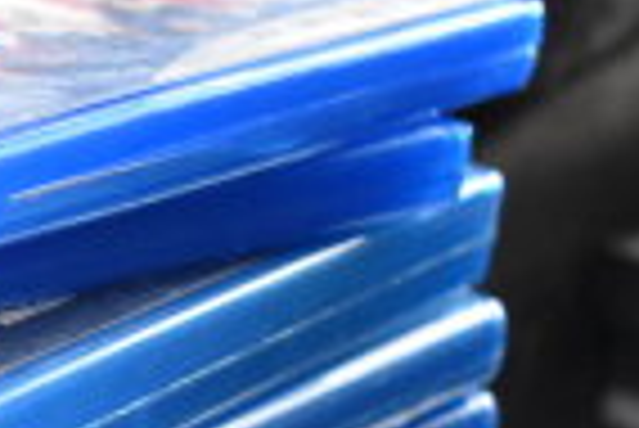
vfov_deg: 7.4
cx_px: -567
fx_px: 3198
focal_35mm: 180
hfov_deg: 10.6
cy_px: 768
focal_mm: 28
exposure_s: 1/50
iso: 2800
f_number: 4.2
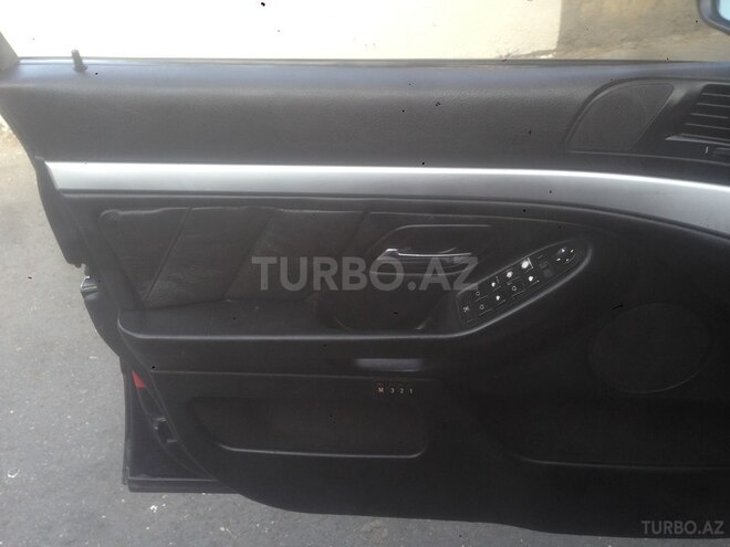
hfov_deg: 55.4
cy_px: 274
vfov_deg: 42.9
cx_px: 365
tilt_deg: -26.9
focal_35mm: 33
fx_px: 696
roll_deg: +1.5
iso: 50
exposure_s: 1/40
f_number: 2.4
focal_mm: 4.12
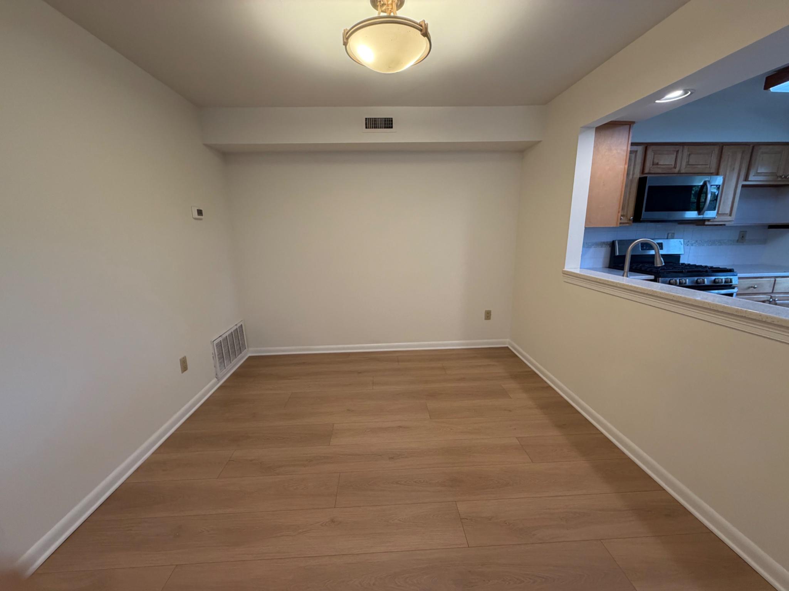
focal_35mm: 14
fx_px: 319
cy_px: 296
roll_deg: +1.9
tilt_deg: -11.4
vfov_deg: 85.7
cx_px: 394
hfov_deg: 102.1
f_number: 2.2
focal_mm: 2.22
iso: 250
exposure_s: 1/120
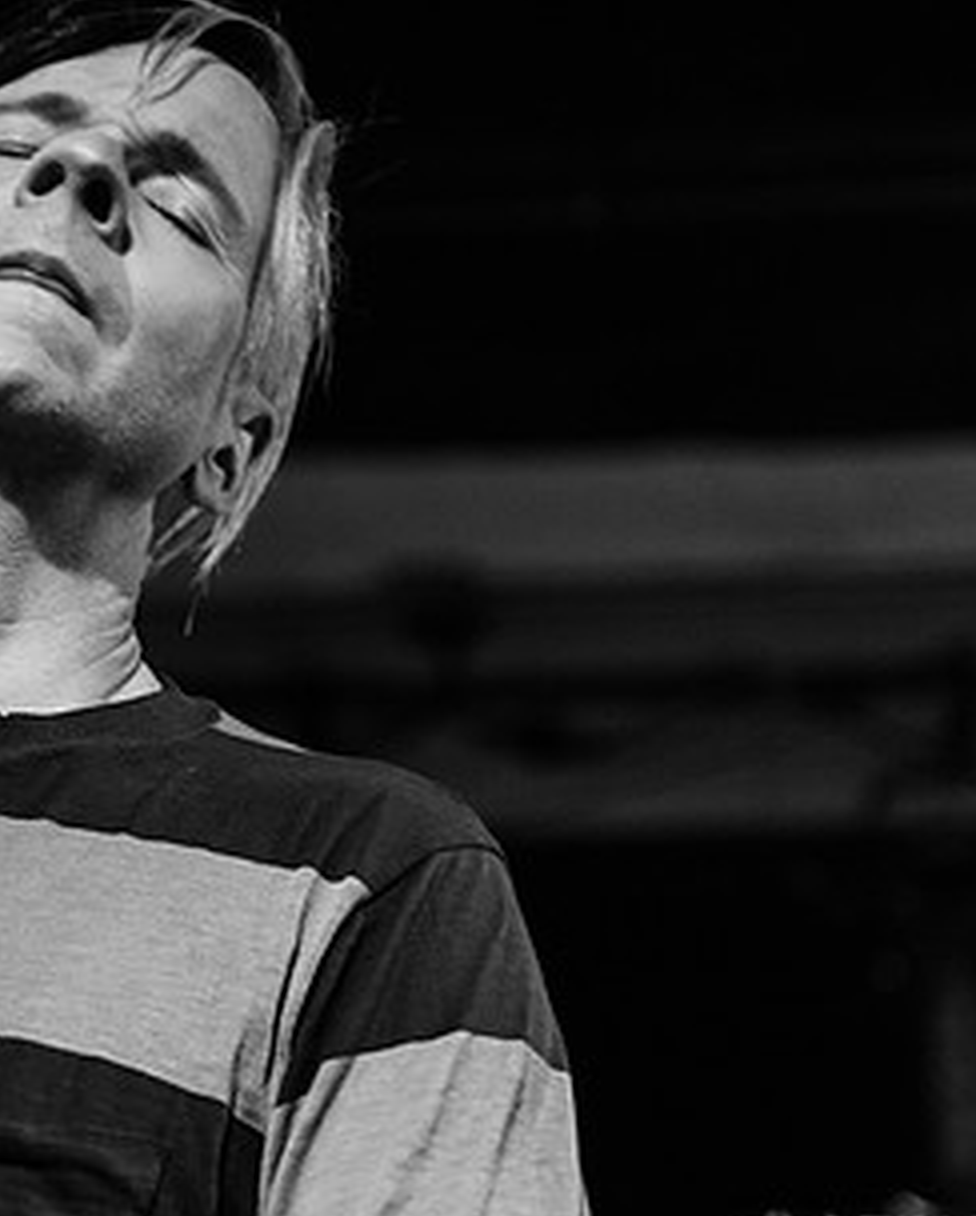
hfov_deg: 10.9
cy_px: 484
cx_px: 179
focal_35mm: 141
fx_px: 5081
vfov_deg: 13.6
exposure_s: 1/160
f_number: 3.2
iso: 2000
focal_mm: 70
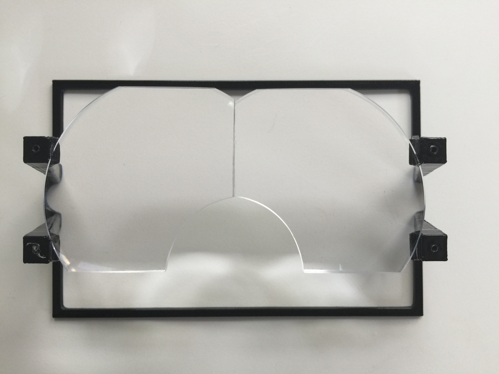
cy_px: 187
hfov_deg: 61.7
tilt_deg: -88.7
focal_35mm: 29
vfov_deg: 48.2
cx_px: 250
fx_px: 418
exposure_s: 1/33
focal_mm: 4.15
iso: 40
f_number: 2.2
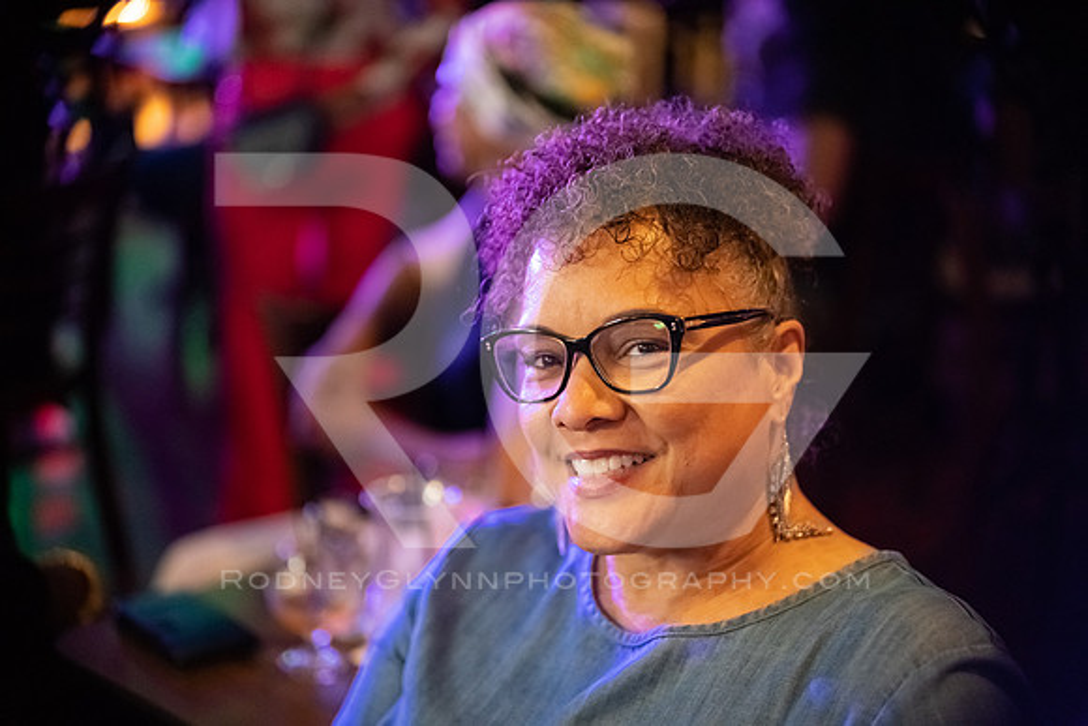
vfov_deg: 27.0
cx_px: 544
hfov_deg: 39.6
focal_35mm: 50
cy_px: 363
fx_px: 1511
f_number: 1.8
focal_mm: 50
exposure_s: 1/50
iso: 12800
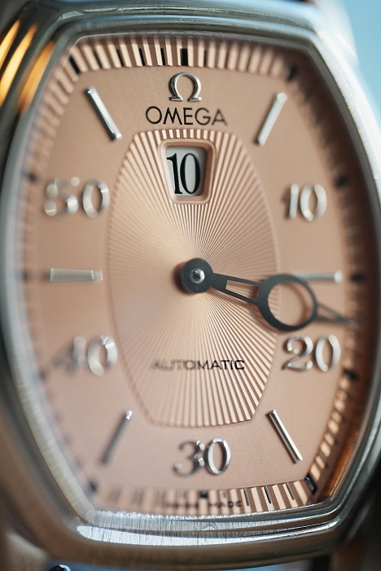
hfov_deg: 13.1
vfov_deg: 19.4
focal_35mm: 105
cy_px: 286
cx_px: 190
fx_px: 1665
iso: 1250
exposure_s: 1/250
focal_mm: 105
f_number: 2.8
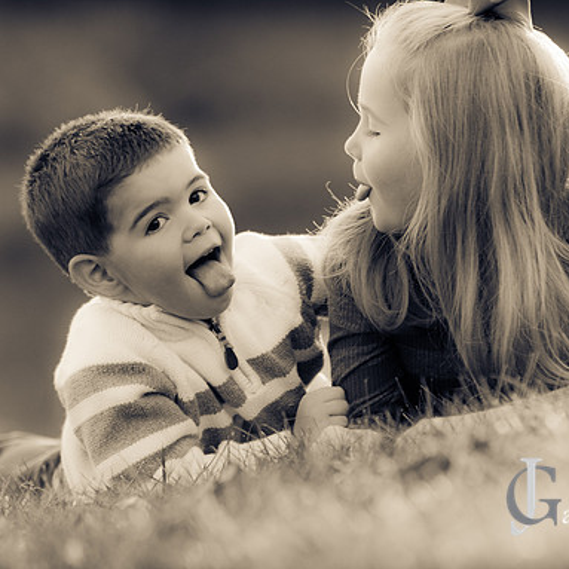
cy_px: 284
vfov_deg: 5.3
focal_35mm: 328
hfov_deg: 5.3
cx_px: 300
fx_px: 6100
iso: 400
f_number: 3.2
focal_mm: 170
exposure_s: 1/250
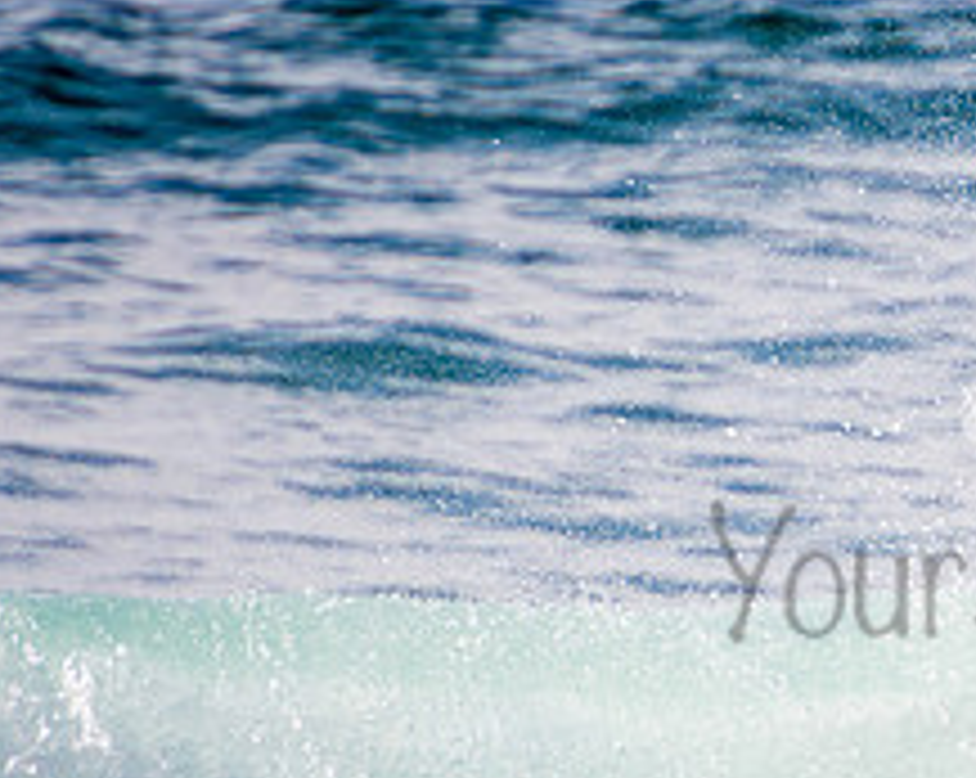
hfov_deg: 1.3
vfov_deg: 1.0
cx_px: 1174
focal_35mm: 1508
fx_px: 43501
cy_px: 533
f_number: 5.6
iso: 250
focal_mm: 400
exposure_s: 1/2000
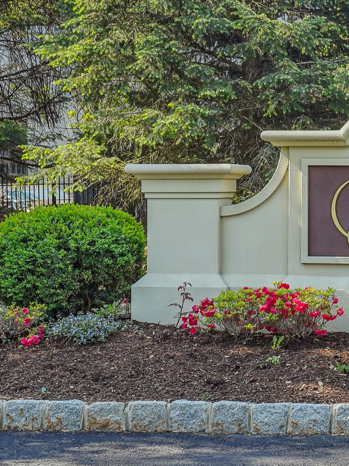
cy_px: 184
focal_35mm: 92
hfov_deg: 15.3
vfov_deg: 21.3
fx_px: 1237
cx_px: 456
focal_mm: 31
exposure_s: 1/125
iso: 50
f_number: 4.5
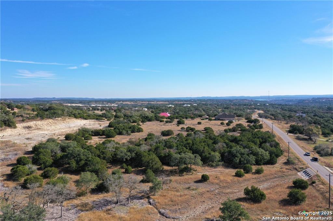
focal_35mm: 28
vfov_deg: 46.3
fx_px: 259
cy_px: 110
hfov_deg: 65.5
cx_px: 166
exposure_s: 1/500
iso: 100
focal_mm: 10.26
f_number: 5.6
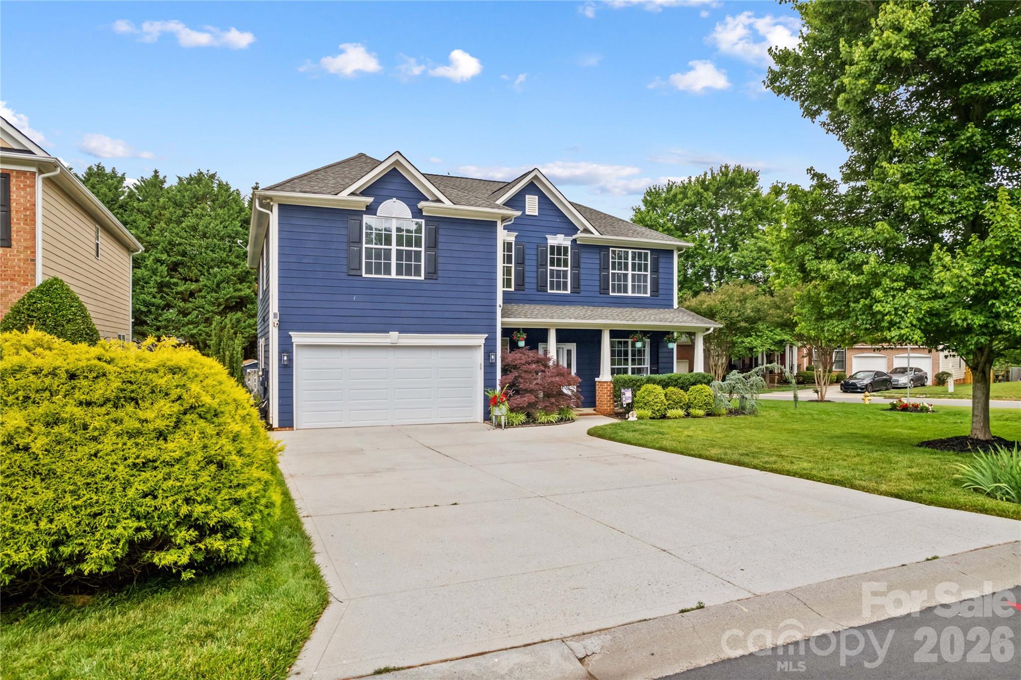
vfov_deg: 57.2
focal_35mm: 22
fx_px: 624
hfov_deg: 78.6
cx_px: 510
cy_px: 340
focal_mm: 8.38
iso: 110
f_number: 2.8
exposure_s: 1/1000
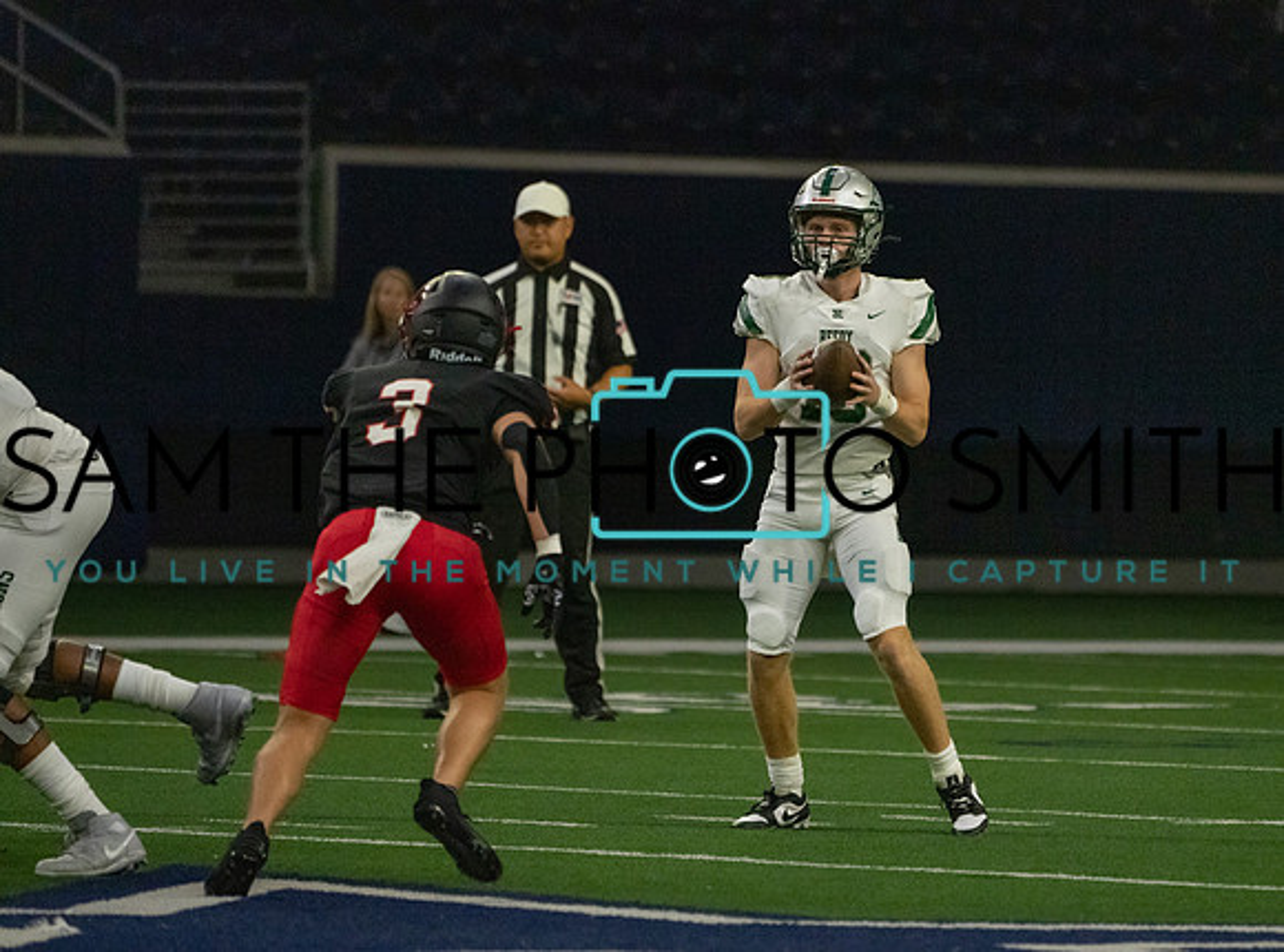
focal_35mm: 488
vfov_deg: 3.0
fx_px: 18008
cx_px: 808
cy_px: 417
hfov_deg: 4.1
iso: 12800
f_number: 5.6
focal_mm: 400
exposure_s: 1/1250
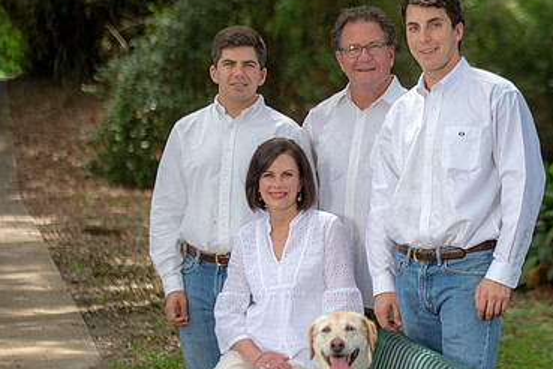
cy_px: 242
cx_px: 399
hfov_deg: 15.1
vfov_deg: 10.2
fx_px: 2074
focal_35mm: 135
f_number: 3.2
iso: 100
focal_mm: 86
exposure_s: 1/125
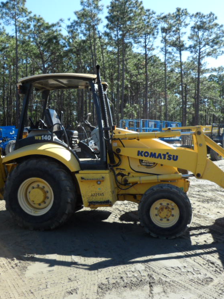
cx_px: 100
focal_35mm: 37
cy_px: 149
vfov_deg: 50.1
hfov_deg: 38.6
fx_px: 319
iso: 80
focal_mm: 4.9
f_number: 3.5
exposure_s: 1/350
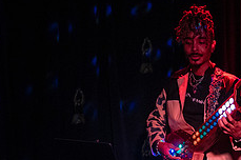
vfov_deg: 14.3
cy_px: 103
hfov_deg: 20.7
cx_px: 250
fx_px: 635
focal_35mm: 95
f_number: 3.5
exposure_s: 1/320
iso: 12800
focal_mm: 34
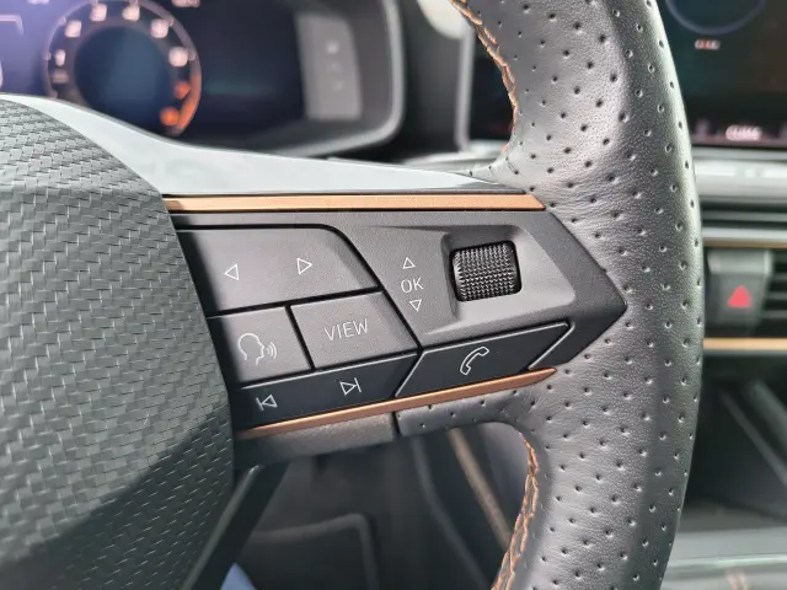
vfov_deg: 56.8
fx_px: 546
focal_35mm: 24
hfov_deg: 71.6
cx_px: 394
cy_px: 295
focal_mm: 5.56
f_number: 1.8
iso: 527
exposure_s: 1/50
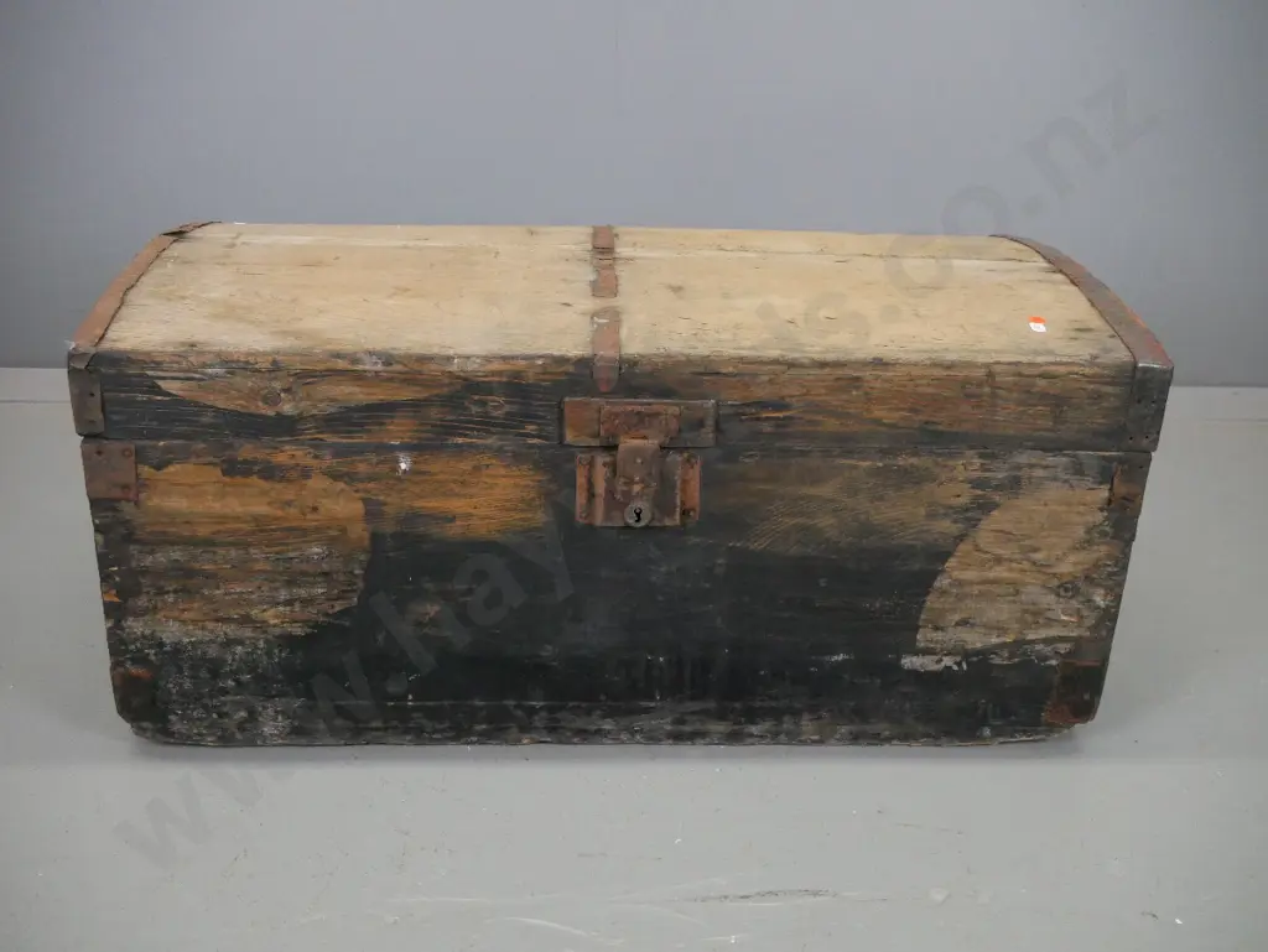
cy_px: 476
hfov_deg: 51.3
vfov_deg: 39.7
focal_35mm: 36
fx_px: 1319
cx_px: 634
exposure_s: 1/160
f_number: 5.6
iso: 3200
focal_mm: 18
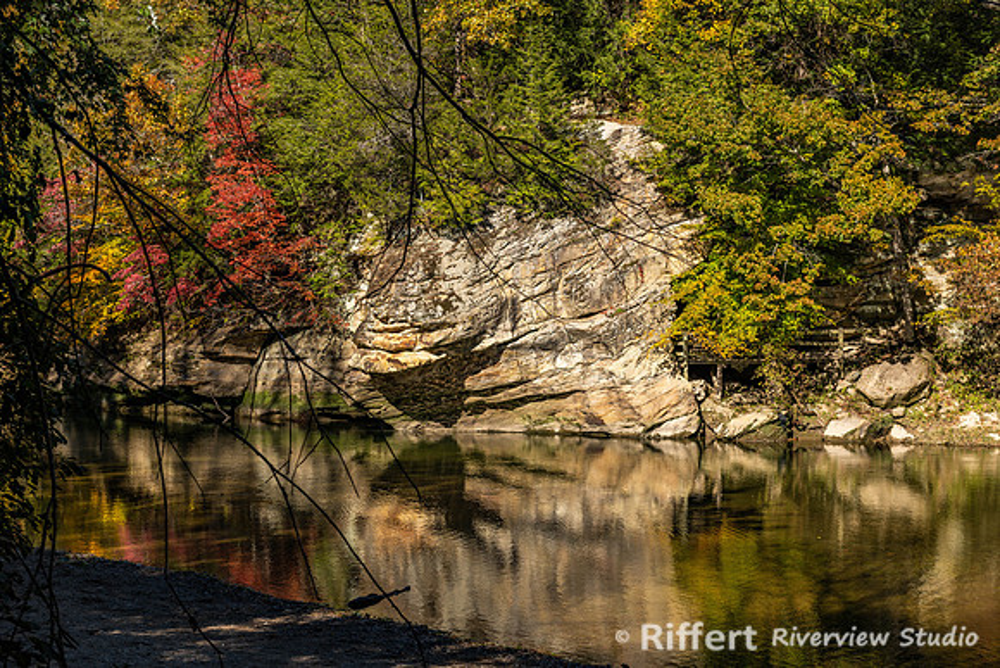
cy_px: 334
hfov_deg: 32.4
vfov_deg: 21.9
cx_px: 500
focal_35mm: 62
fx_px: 1723
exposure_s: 1/160
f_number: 8
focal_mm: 62
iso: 72
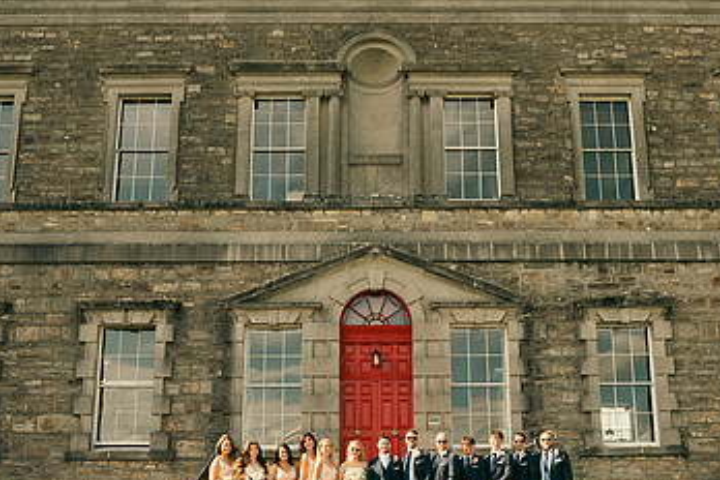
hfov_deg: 48.4
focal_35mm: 40
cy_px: 332
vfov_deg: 33.0
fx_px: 800
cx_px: 383
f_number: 5.6
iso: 160
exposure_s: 1/320
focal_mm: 24
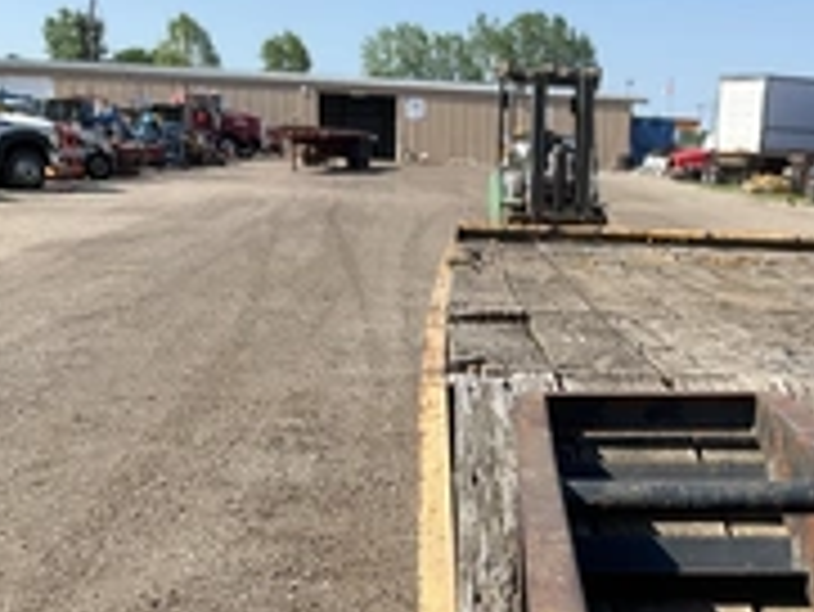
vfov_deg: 21.8
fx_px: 1506
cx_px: 612
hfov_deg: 29.8
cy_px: 662
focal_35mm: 64
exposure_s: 1/1279
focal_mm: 3
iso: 25
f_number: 1.8
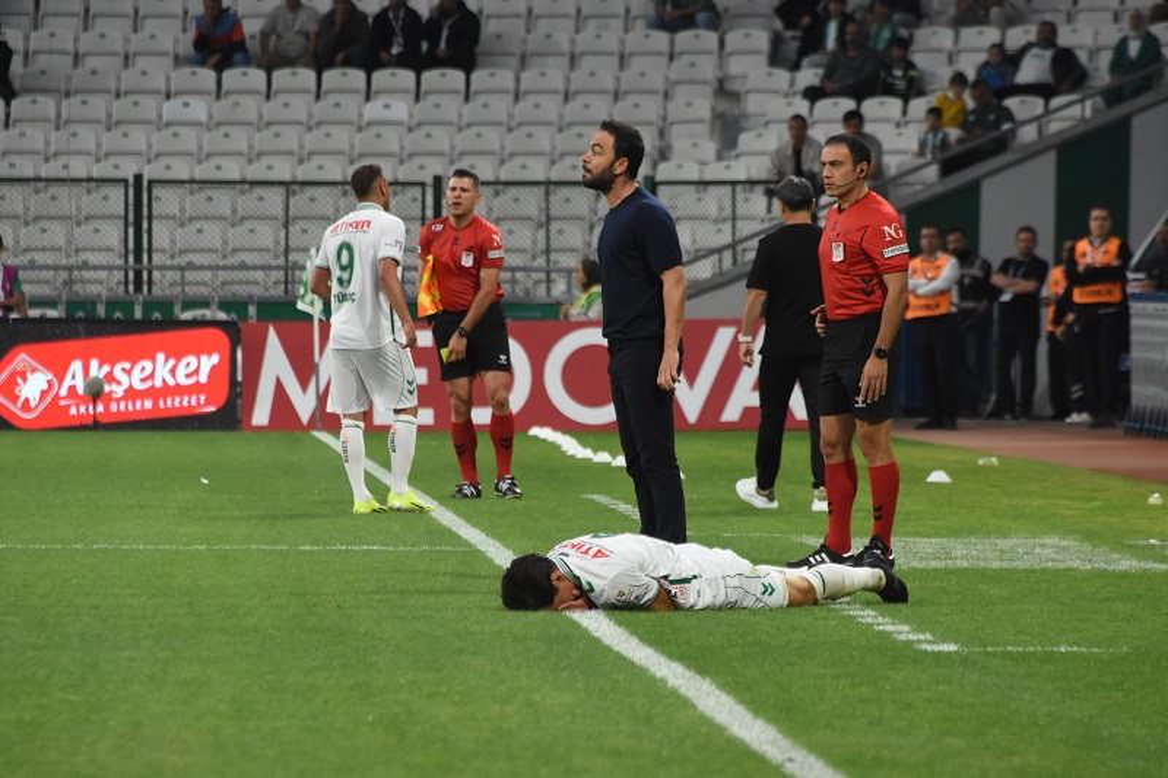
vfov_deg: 3.1
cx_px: 584
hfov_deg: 4.6
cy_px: 389
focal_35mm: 450
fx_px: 14596
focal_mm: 300
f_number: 5.6
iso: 1600
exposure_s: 1/320
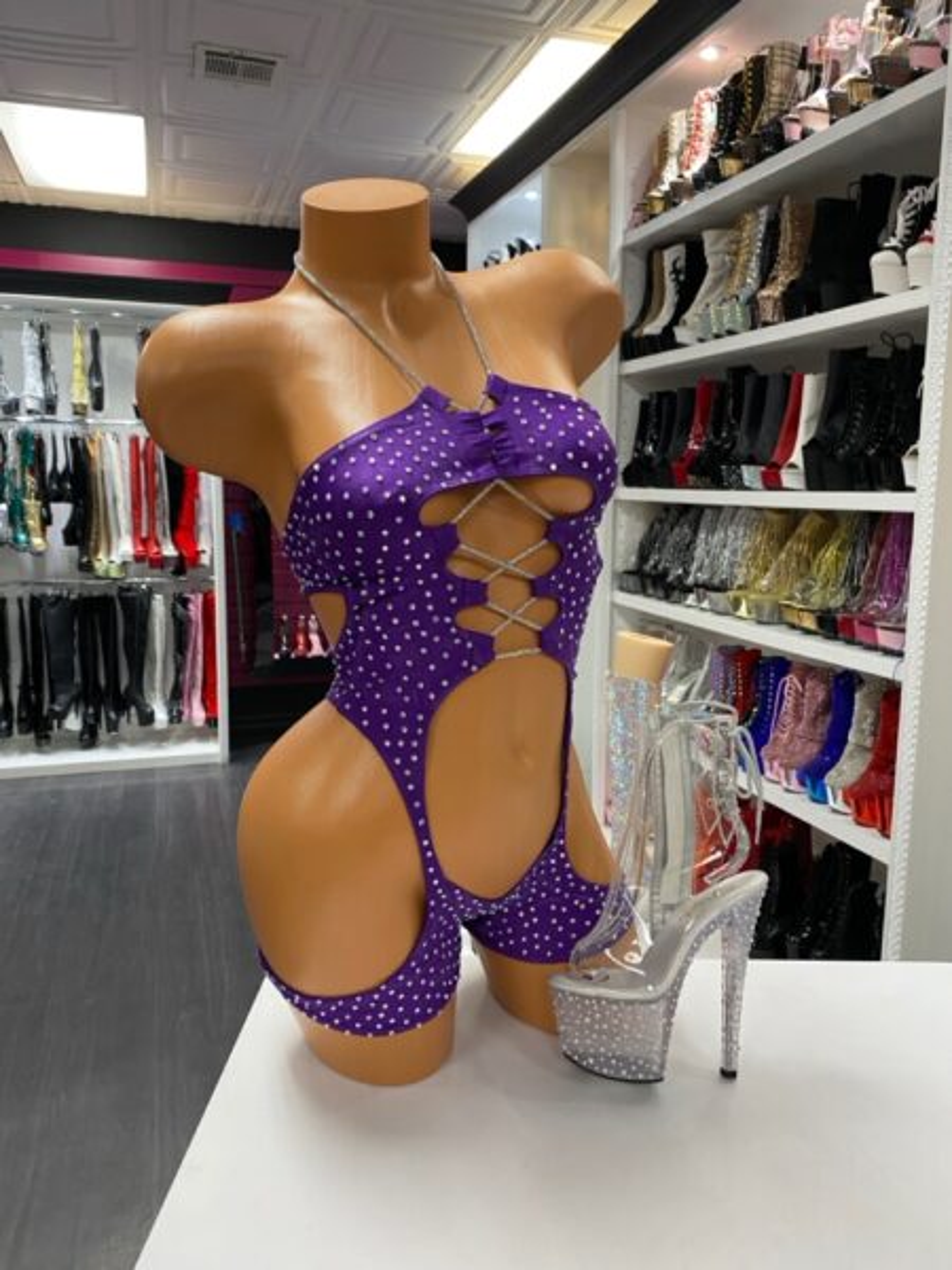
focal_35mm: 26
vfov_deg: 67.3
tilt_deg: -8.2
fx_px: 953
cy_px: 635
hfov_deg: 53.1
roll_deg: -1.0
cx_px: 476
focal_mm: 4.25
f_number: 1.8
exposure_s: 1/60
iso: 160
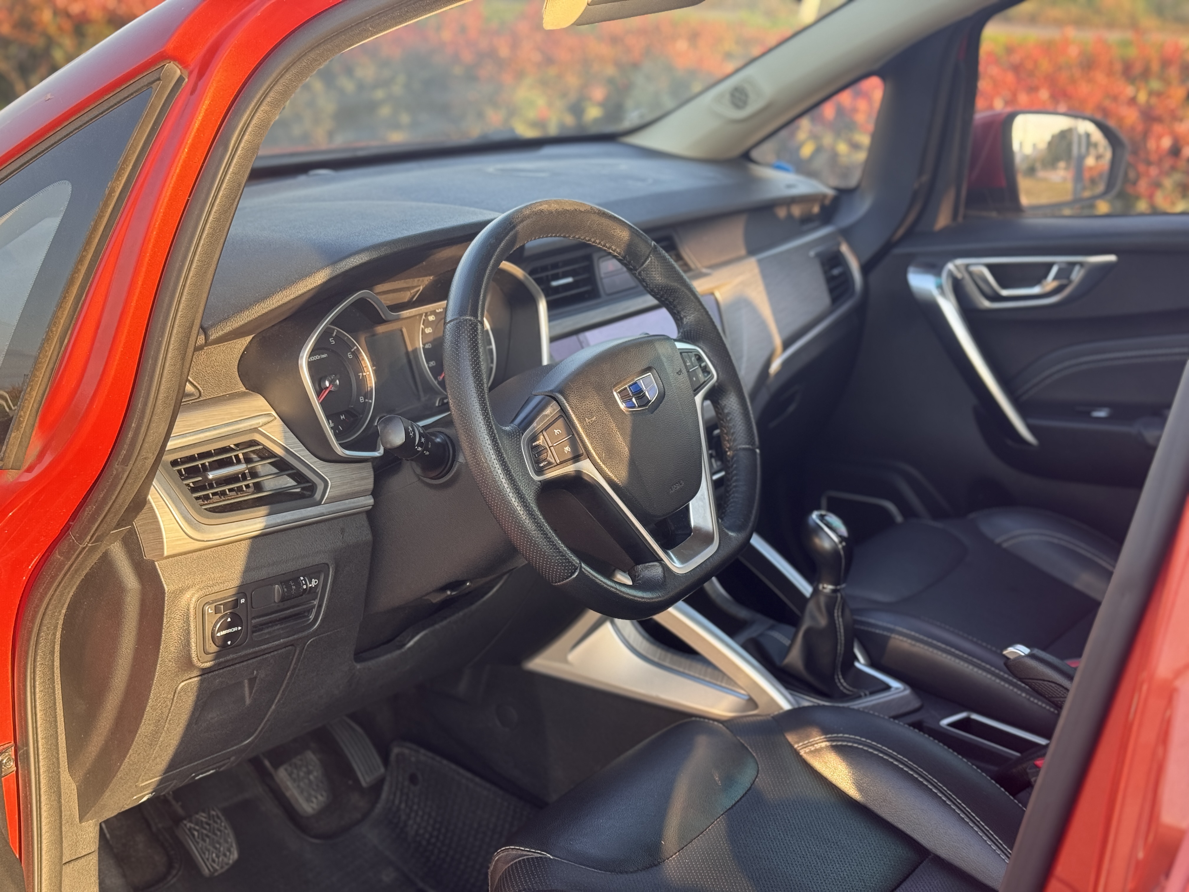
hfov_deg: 39.7
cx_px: 594
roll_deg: -1.2
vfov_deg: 30.3
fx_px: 1649
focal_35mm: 48
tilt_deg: -18.1
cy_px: 446
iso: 50
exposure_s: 1/178
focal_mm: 6.76
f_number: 1.78
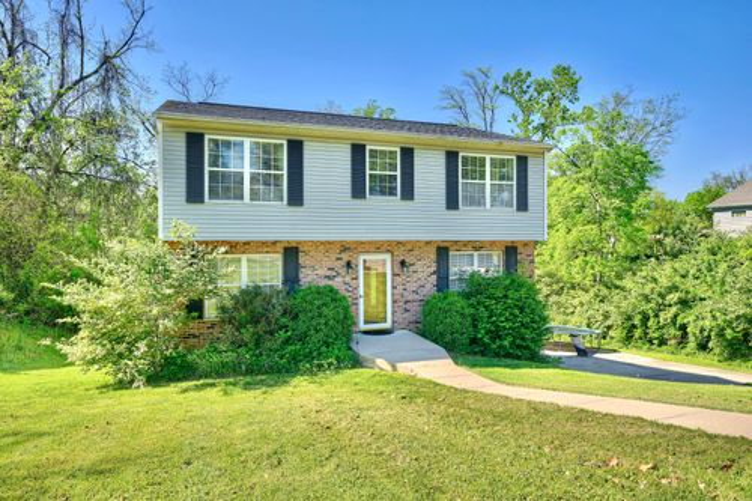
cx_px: 376
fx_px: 470
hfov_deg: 77.3
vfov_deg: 56.1
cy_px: 250
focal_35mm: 22
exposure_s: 1/20
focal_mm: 22.5
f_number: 11
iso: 100
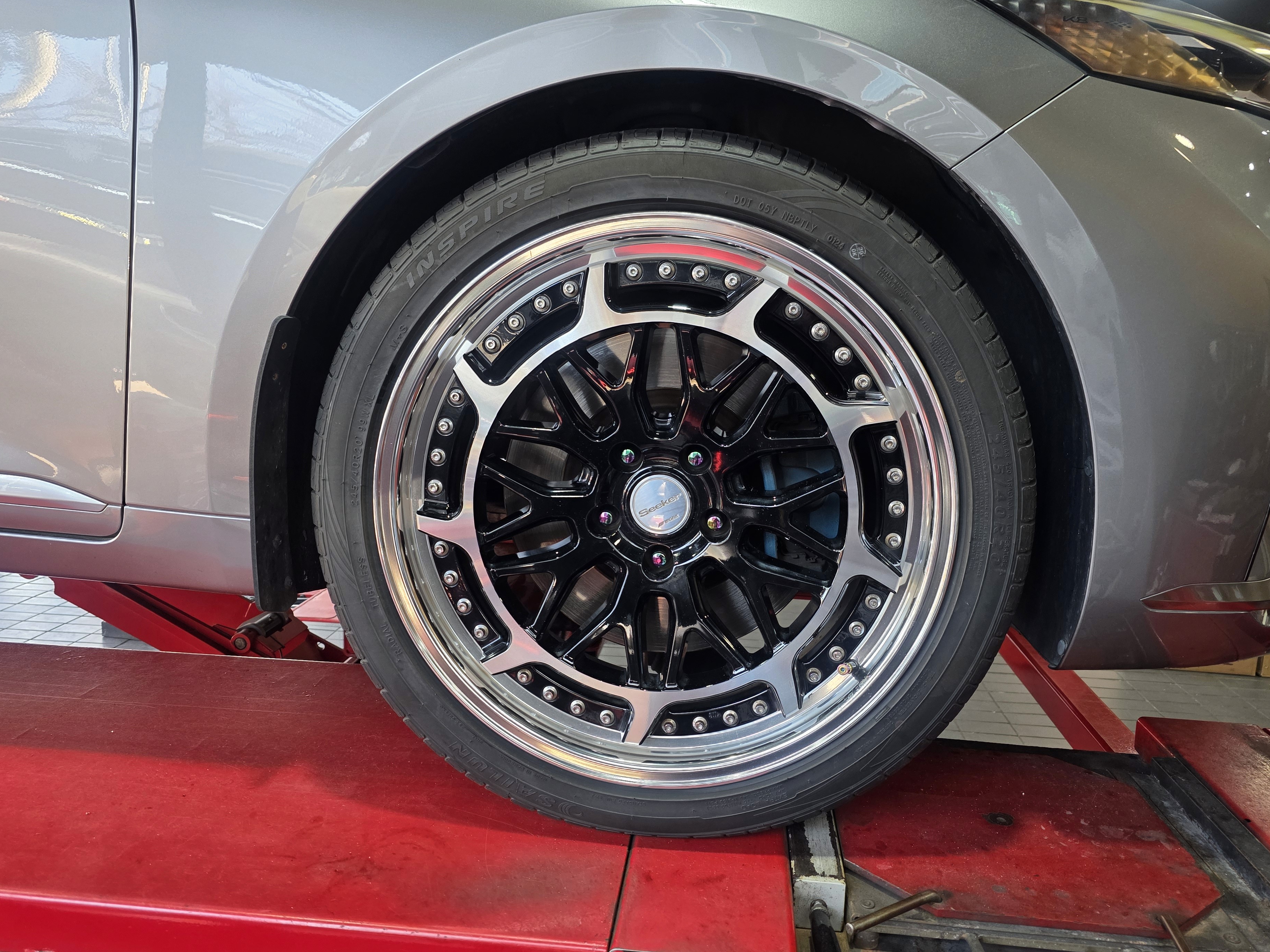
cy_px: 457
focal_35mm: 25
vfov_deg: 54.9
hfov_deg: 69.4
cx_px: 644
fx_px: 917
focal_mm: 6.3
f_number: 1.7
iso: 160
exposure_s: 1/120
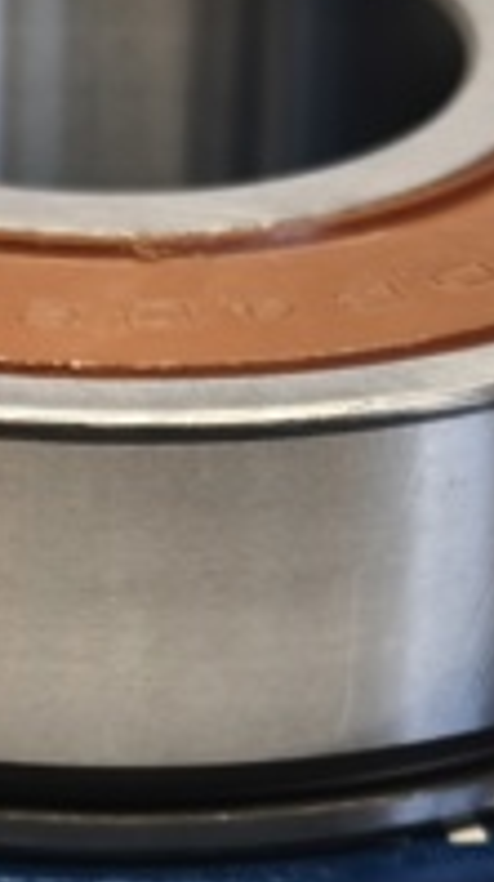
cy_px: 506
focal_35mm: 162
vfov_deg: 13.3
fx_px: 3782
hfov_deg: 7.4
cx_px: 9
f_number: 1.65
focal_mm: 6.18
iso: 160
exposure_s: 1/100
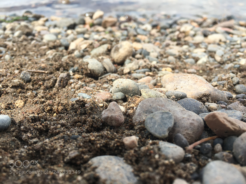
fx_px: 206
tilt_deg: -38.2
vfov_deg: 48.2
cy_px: 92
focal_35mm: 29
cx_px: 123
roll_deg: -1.7
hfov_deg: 61.7
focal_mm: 4.15
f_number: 2.2
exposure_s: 1/680
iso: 25
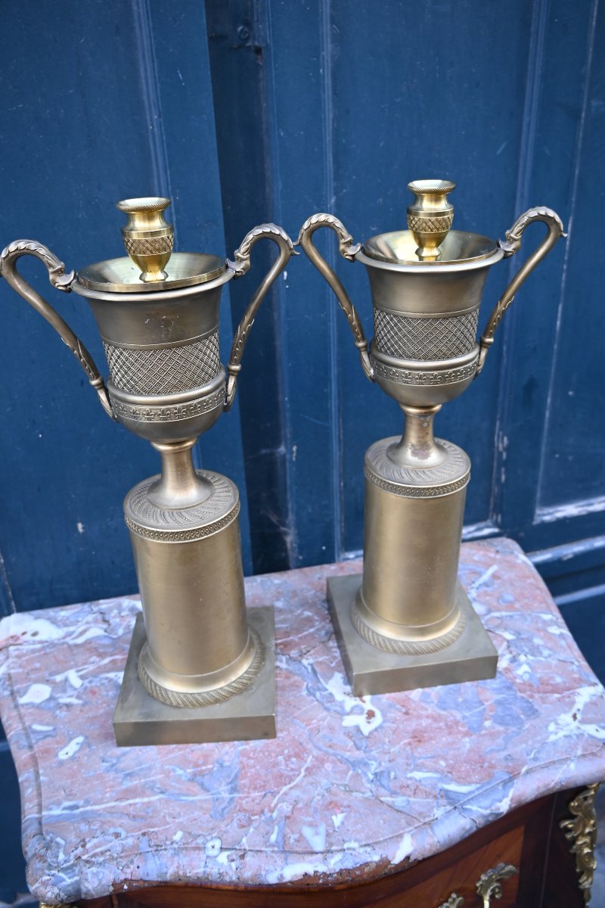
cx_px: 302
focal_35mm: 29
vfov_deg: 63.2
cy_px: 454
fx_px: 737
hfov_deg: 44.6
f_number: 3.5
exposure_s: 1/160
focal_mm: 19.5
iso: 400
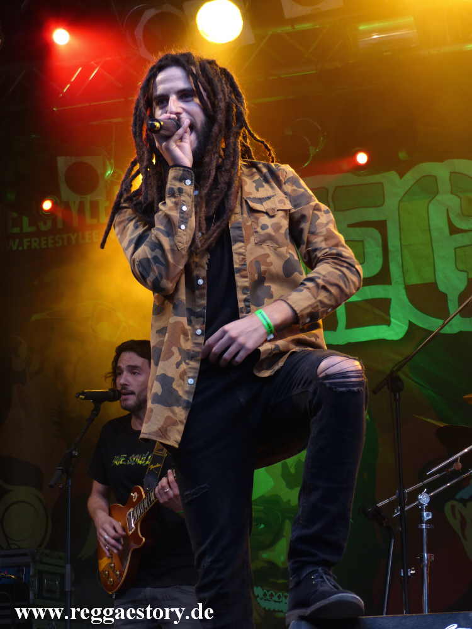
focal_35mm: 116
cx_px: 236
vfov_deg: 17.0
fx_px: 2109
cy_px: 314
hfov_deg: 12.8
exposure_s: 1/80
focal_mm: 20.9
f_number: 2.8
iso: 100
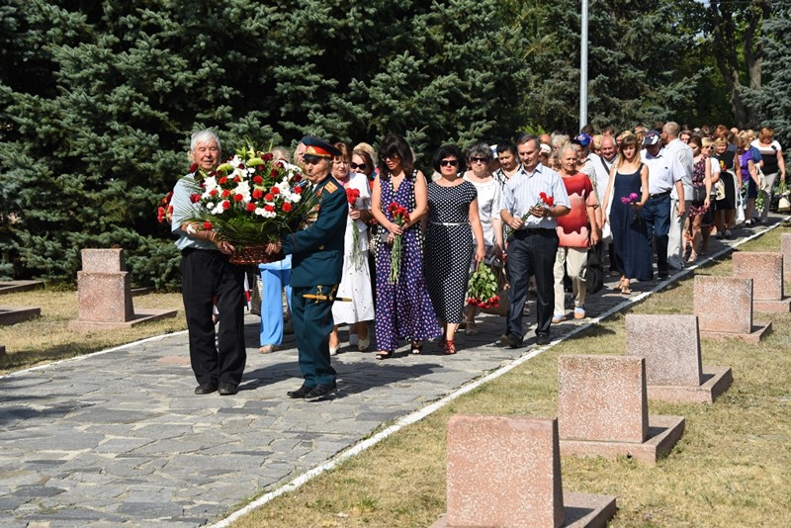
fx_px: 1868
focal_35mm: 85
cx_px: 396
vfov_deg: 16.1
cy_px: 264
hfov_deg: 23.9
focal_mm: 85
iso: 500
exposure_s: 1/1600
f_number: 7.1
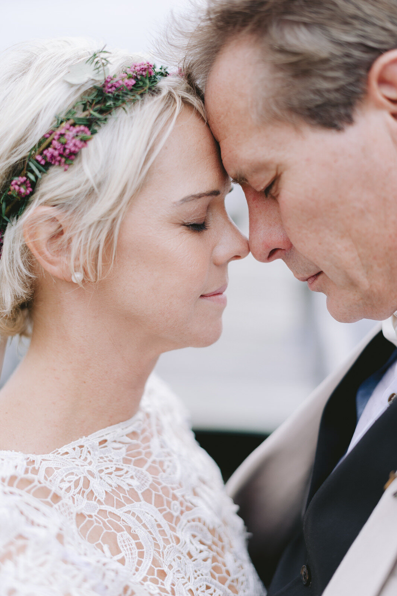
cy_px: 298
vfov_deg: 39.6
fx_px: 828
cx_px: 198
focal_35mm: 50
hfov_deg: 27.0
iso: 200
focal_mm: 50
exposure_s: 1/4000
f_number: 2
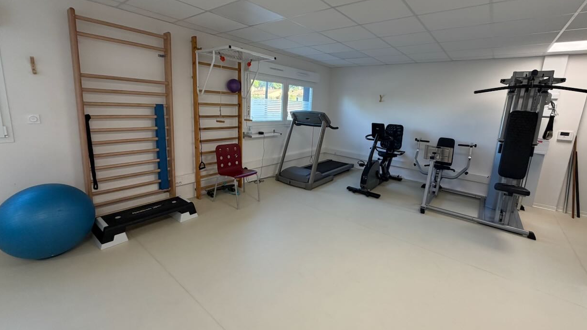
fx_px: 249
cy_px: 149
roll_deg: -3.0
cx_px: 298
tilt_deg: -9.9
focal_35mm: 16
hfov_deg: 99.4
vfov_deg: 66.9
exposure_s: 1/100
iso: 200
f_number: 2.2
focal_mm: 2.22
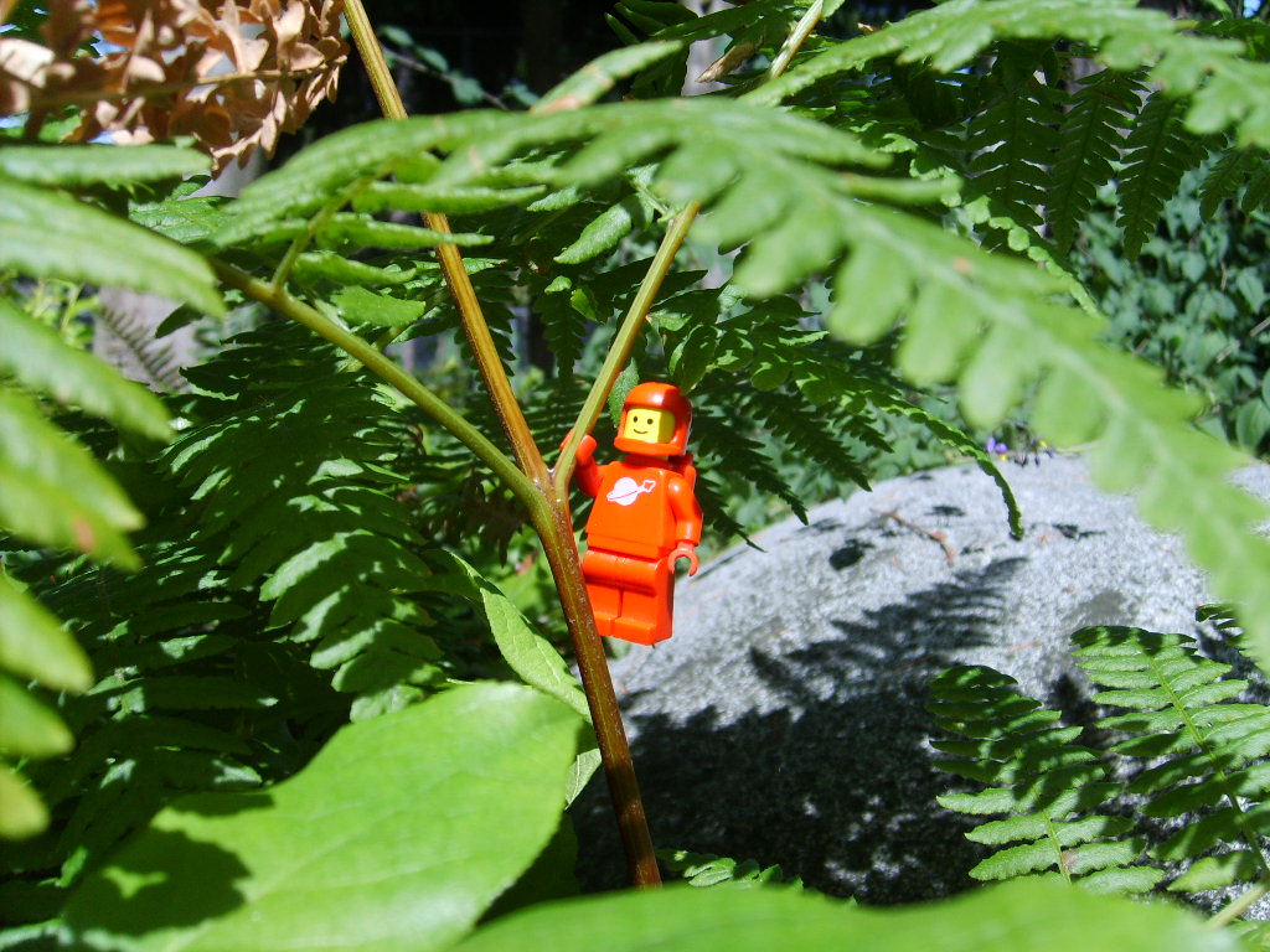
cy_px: 476
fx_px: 1284
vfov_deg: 40.7
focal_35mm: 35
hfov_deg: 52.6
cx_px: 635
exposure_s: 1/750
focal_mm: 5.8
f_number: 2.8
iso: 50
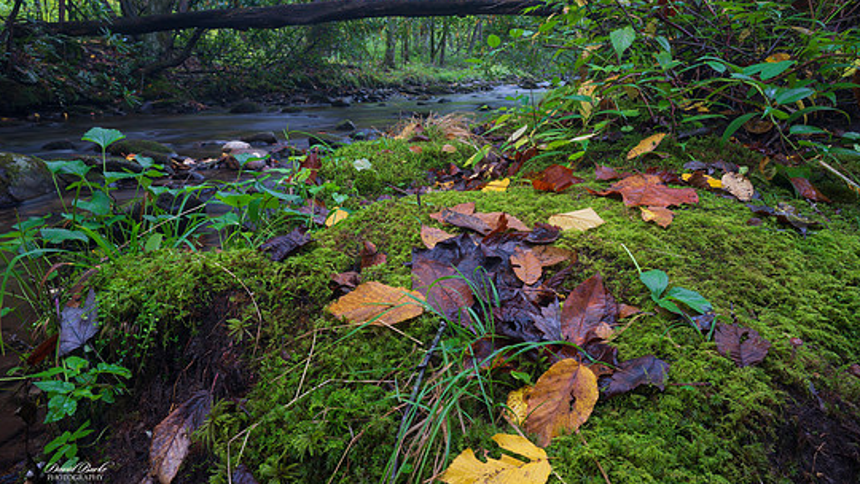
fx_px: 616
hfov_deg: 69.8
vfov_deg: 42.9
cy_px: 221
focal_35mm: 27
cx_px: 438
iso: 64
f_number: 14
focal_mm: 24
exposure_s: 10
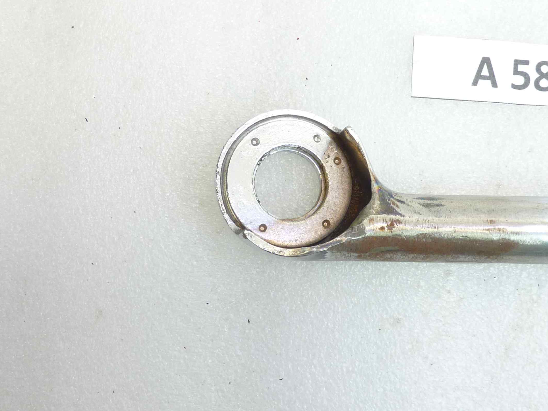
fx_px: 728
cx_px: 289
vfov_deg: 31.4
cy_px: 168
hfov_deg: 41.2
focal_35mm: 46
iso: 80
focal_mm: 4.4
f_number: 3.3
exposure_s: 1/13
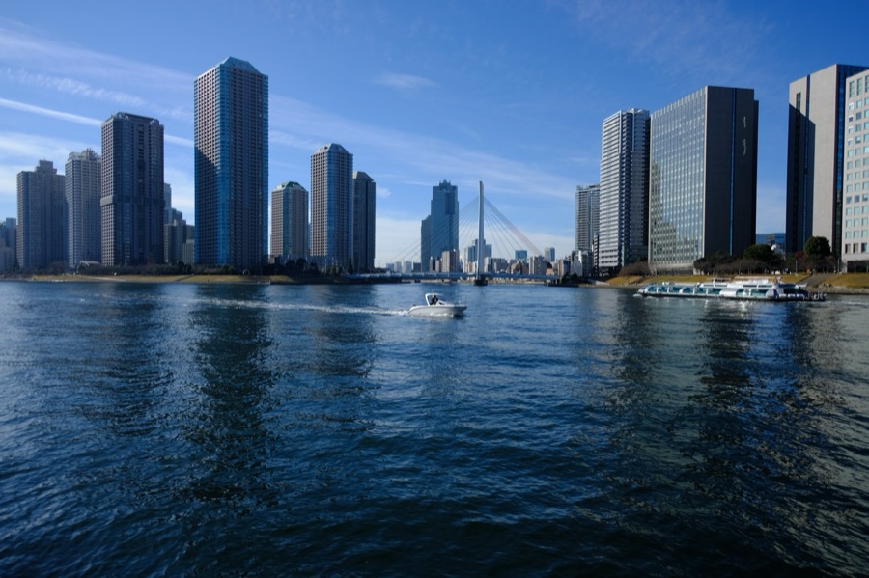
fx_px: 579
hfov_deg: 73.8
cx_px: 434
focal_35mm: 24
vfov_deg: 53.1
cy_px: 289
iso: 200
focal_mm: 16
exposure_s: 1/5800
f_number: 2.8
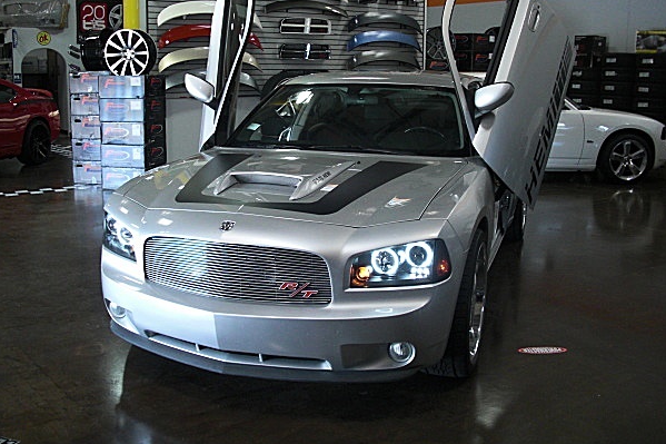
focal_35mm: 40
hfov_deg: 48.5
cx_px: 316
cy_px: 187
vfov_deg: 33.3
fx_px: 740
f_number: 2.8
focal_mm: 6.3
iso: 200
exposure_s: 1/60
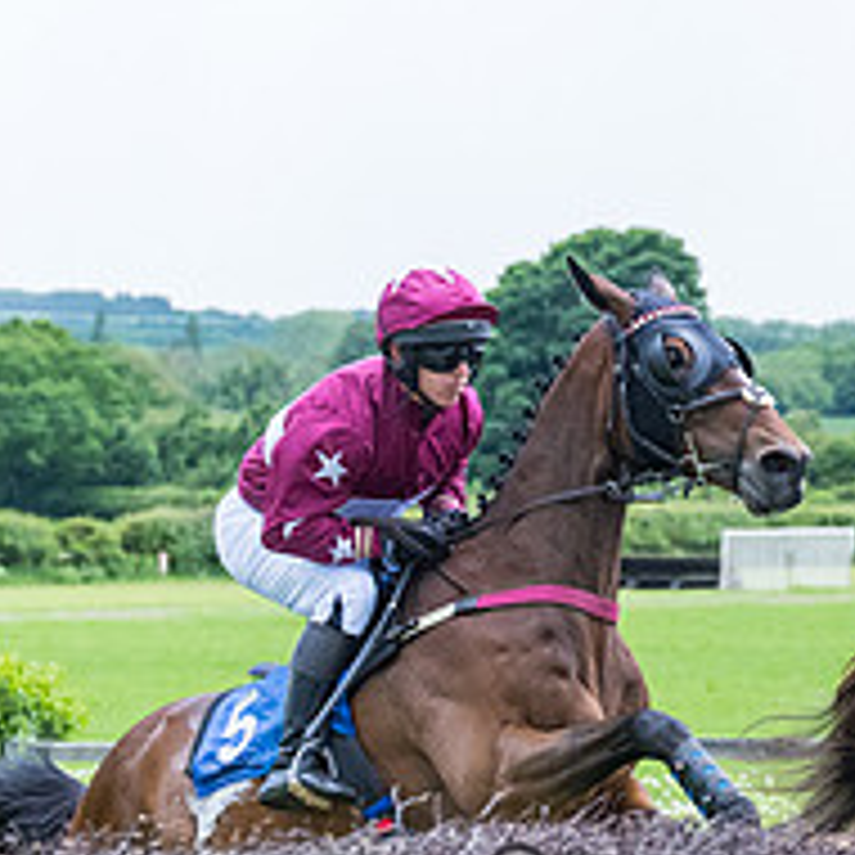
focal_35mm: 227
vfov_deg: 7.7
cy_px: 732
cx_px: 923
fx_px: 6343
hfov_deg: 7.7
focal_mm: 70
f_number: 4
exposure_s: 1/1600
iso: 2000
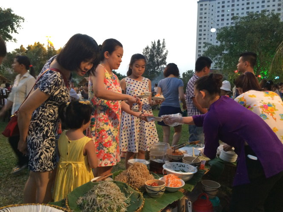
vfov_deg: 48.2
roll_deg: -1.7
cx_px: 142
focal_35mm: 29
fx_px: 237
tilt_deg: -4.1
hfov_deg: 61.7
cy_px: 106
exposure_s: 1/33
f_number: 2.2
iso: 250
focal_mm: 4.15
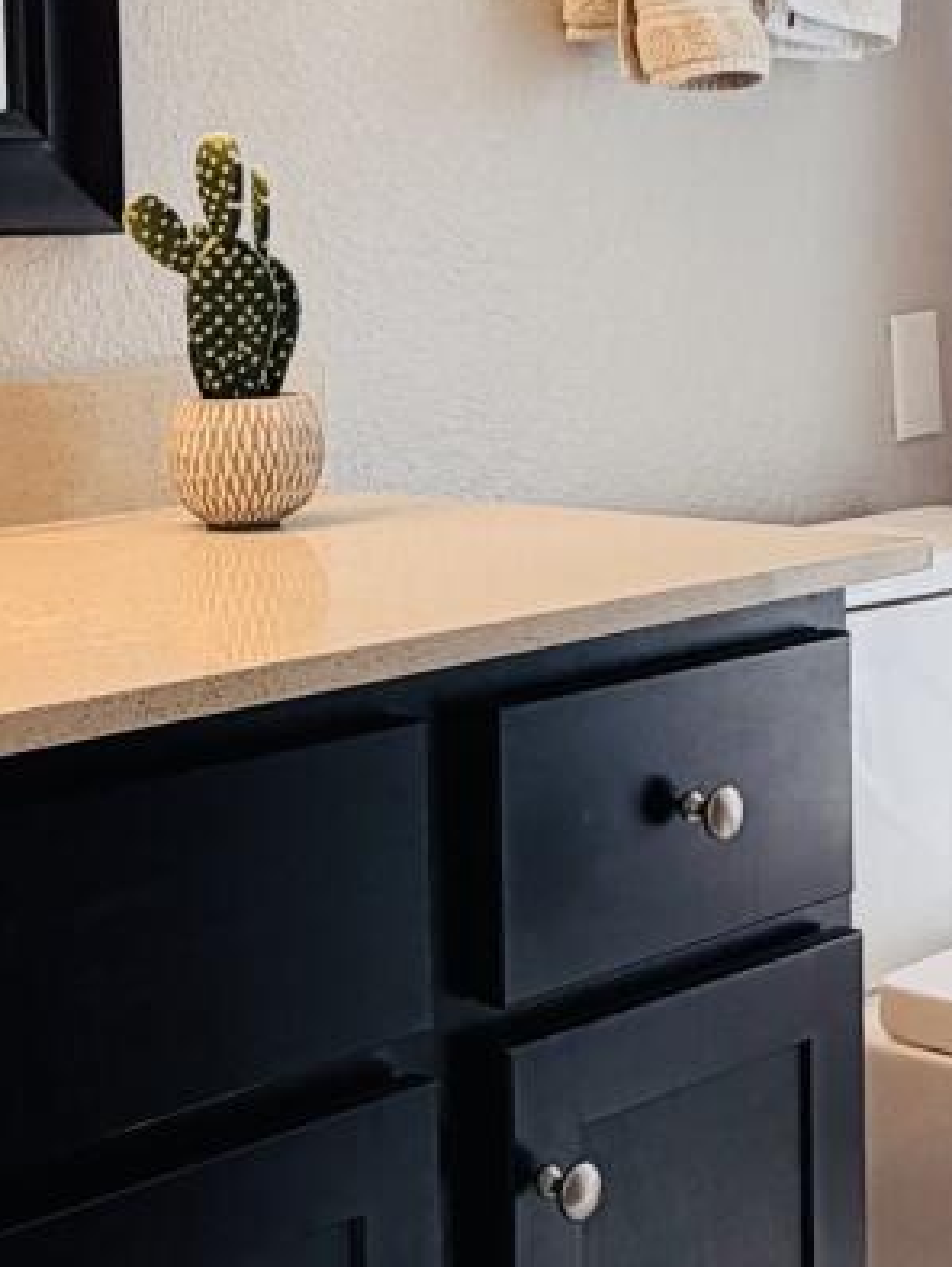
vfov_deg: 27.0
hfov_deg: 20.7
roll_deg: +0.9
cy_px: 315
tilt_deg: -2.4
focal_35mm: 71
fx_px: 2601
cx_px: 453
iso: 80
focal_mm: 2.22
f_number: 2.2
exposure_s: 1/120
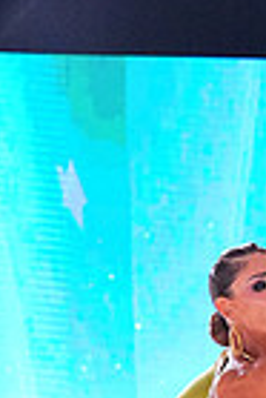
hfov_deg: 4.6
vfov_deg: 7.0
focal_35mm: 292
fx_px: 3228
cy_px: 570
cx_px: 551
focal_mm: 70
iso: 5000
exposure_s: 1/400
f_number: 4
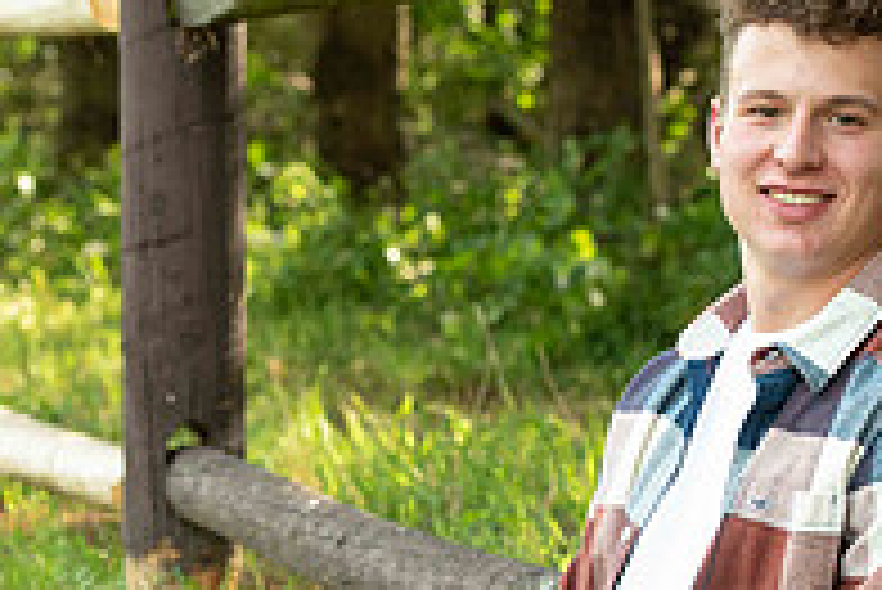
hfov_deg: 9.3
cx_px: 477
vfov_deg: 6.2
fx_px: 5443
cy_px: 457
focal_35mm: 222
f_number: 5
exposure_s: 1/200
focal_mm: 75
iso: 400
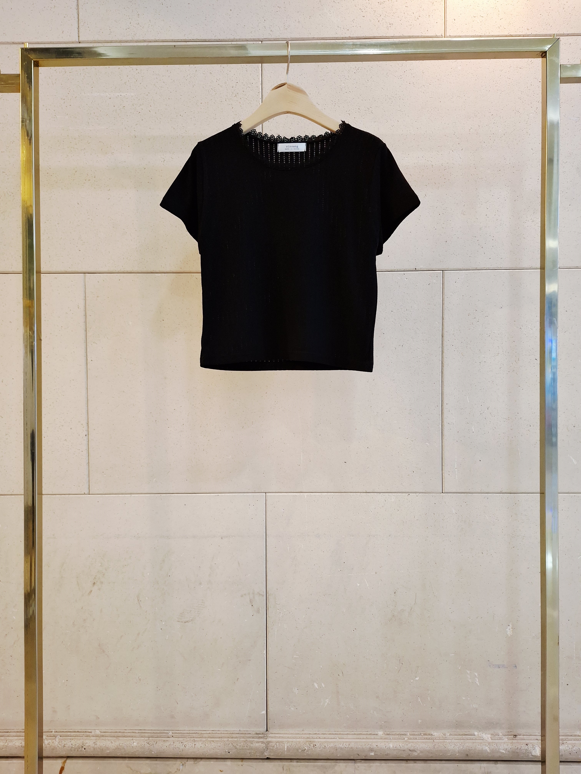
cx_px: 290
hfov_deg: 54.9
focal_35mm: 25
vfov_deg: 69.4
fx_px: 559
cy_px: 387
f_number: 1.8
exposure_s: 1/120
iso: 250
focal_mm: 5.23
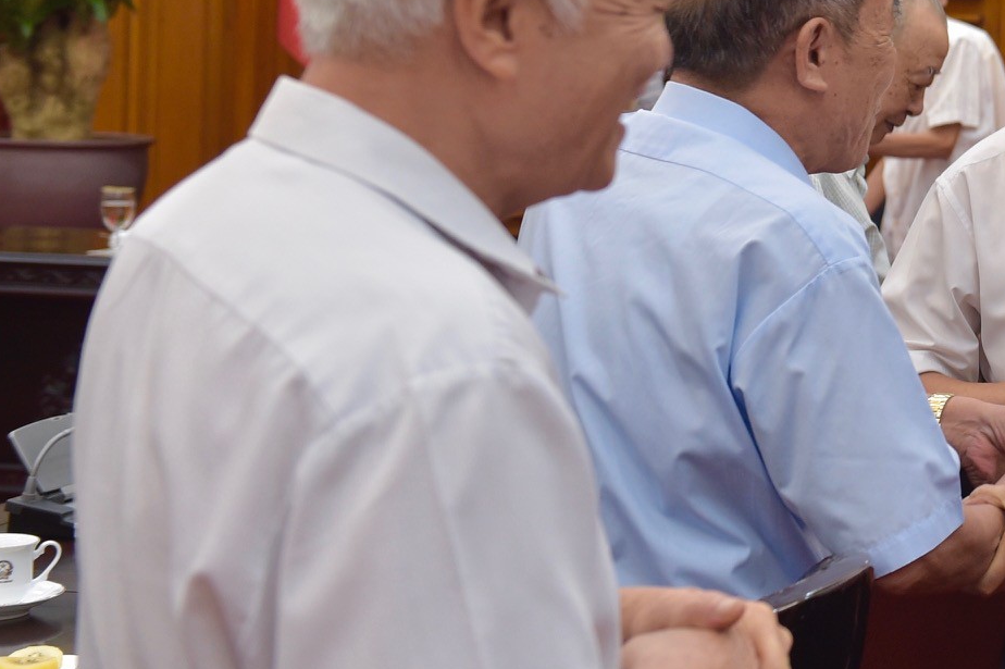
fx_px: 1897
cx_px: 889
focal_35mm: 68
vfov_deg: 19.9
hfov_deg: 28.6
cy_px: 227
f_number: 4
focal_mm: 38
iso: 1600
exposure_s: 1/125
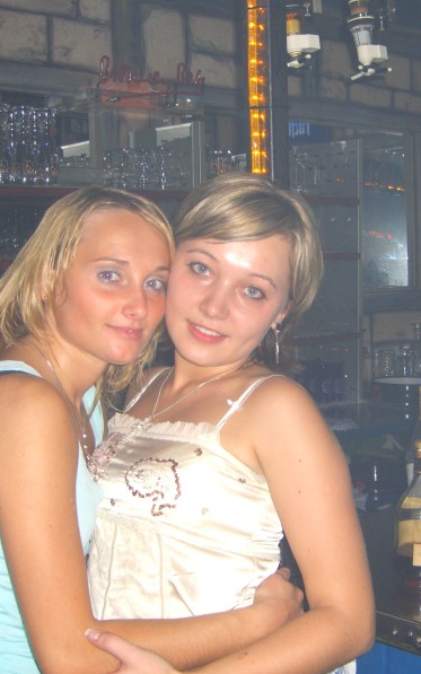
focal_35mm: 54
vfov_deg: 37.5
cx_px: 279
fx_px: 992
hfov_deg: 23.9
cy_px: 336
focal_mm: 7.9
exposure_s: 1/60
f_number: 2.8
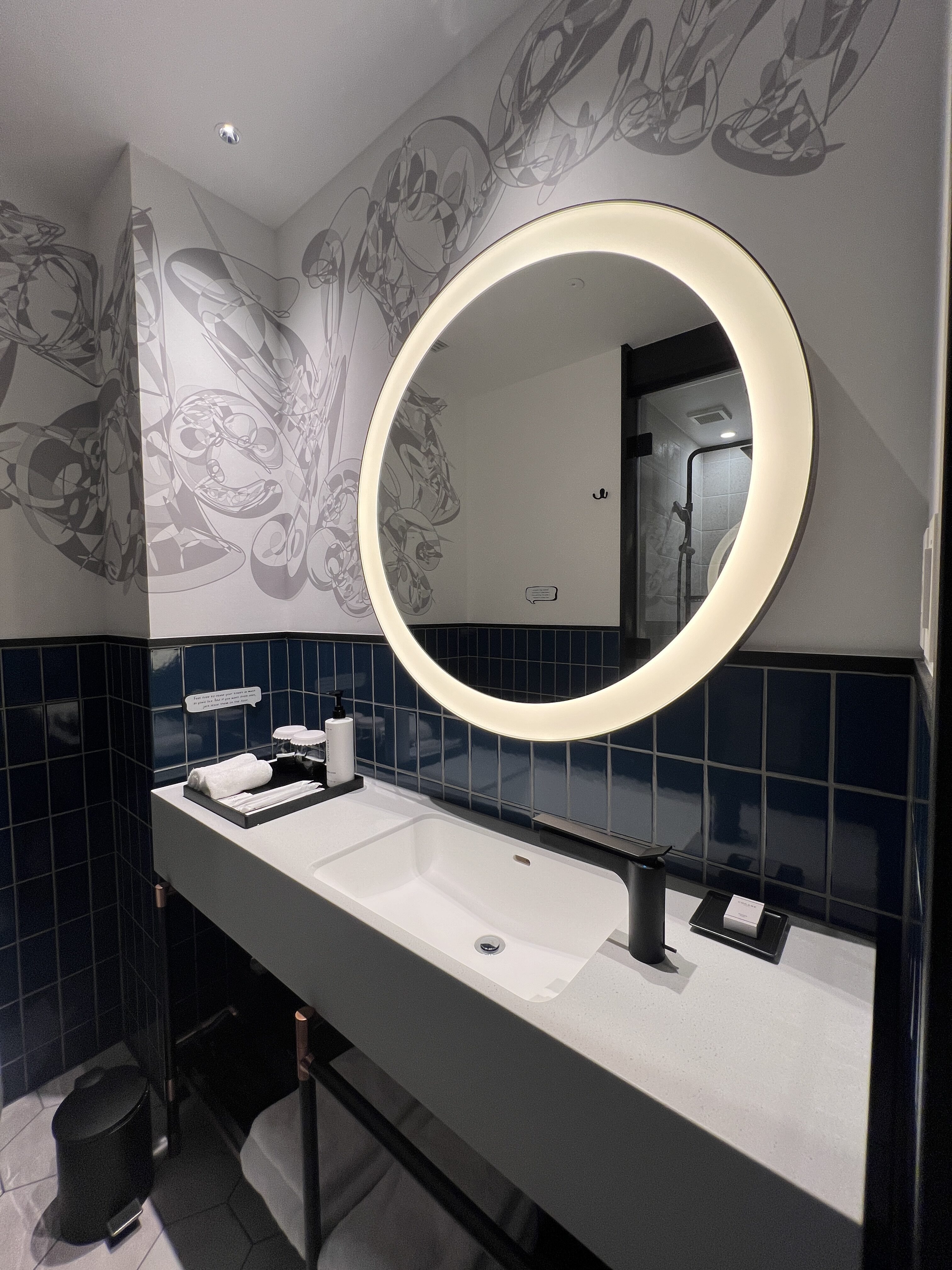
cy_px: 635
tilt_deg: -2.2
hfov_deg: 89.9
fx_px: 477
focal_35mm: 13
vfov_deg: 106.2
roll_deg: +1.0
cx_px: 476
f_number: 1.8
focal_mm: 1.57
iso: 80
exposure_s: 1/99
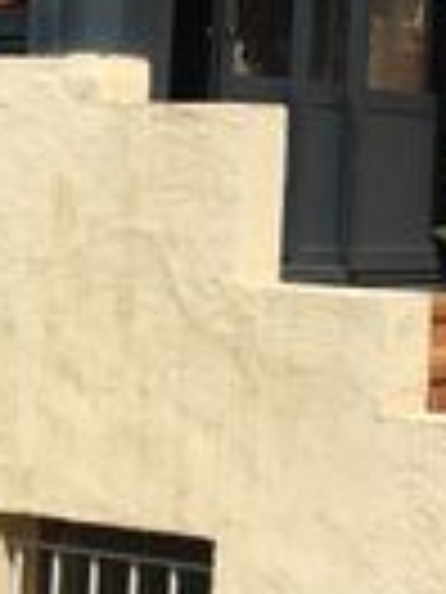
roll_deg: -2.2
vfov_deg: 14.7
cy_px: -4
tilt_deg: +6.0
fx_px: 2268
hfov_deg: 11.1
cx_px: 496
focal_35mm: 132
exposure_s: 1/2564
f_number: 2.2
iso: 25
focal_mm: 4.15
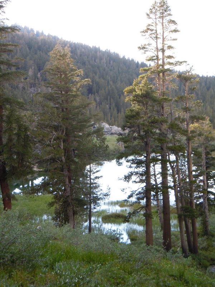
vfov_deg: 25.3
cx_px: 108
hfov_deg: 19.1
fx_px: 638
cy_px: 144
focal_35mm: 77
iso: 160
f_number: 4.3
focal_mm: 13.9
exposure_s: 1/100
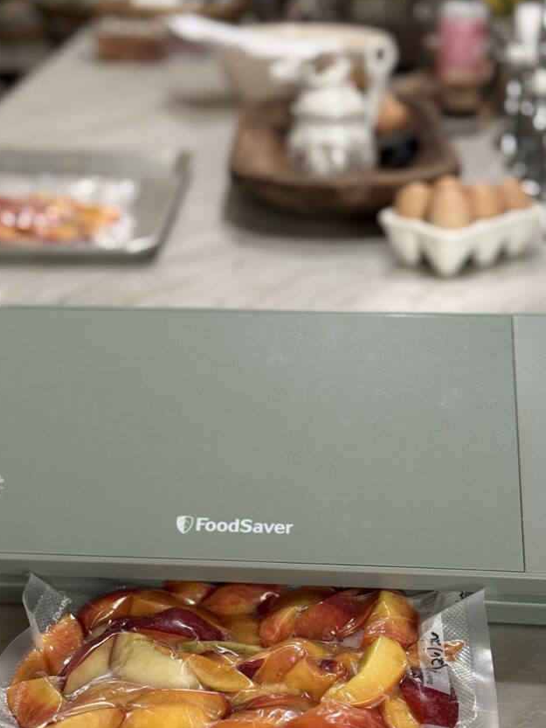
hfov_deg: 24.8
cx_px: 252
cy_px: 437
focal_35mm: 59
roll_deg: +1.0
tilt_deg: -24.3
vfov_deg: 32.6
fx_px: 1240
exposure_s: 1/40
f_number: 1.78
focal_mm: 6.76
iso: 250
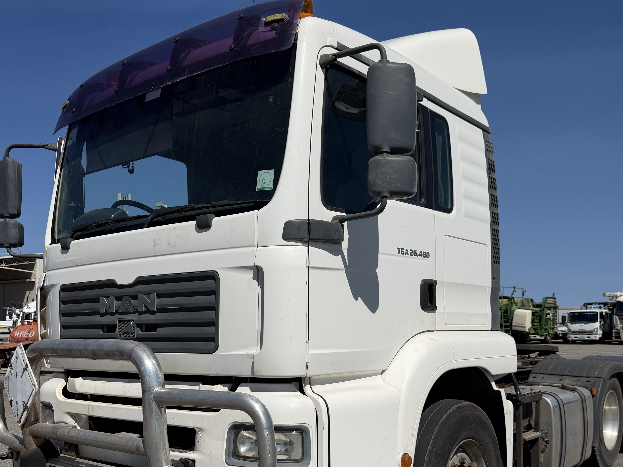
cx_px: 340
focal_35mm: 35
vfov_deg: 39.9
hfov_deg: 52.5
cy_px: 333
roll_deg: +1.3
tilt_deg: -3.1
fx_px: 630
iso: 80
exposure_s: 1/11905
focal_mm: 6.76
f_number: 1.78
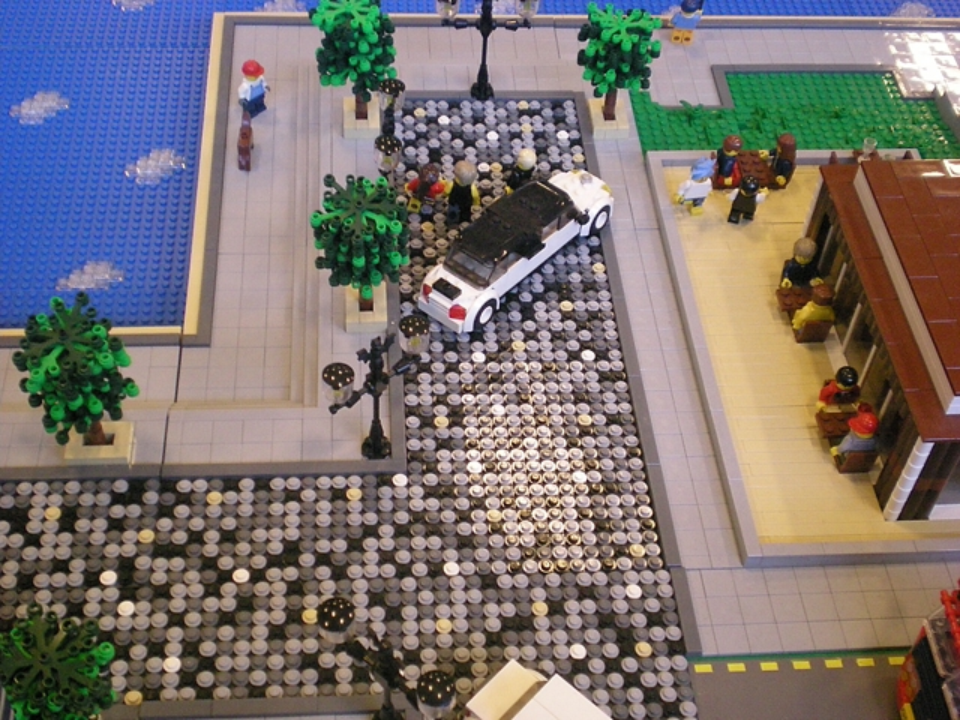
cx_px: 480
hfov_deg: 42.9
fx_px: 1220
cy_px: 360
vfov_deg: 32.9
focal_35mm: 44
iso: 400
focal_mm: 7.4
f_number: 3.5
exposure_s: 1/19.5
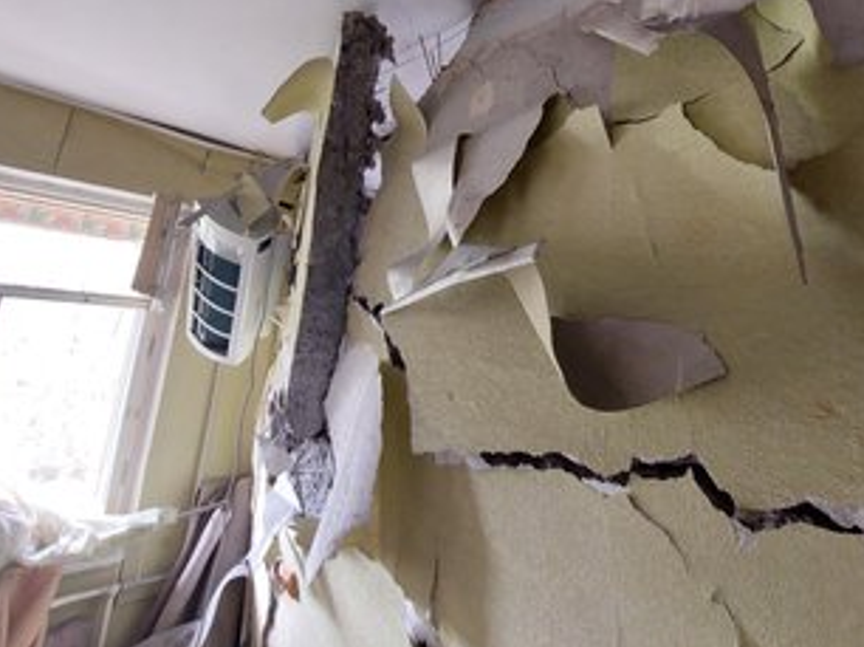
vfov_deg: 73.2
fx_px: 424
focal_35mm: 17
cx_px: 491
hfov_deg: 90.5
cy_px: 237
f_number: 2.2
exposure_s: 1/50
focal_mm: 1.74
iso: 320
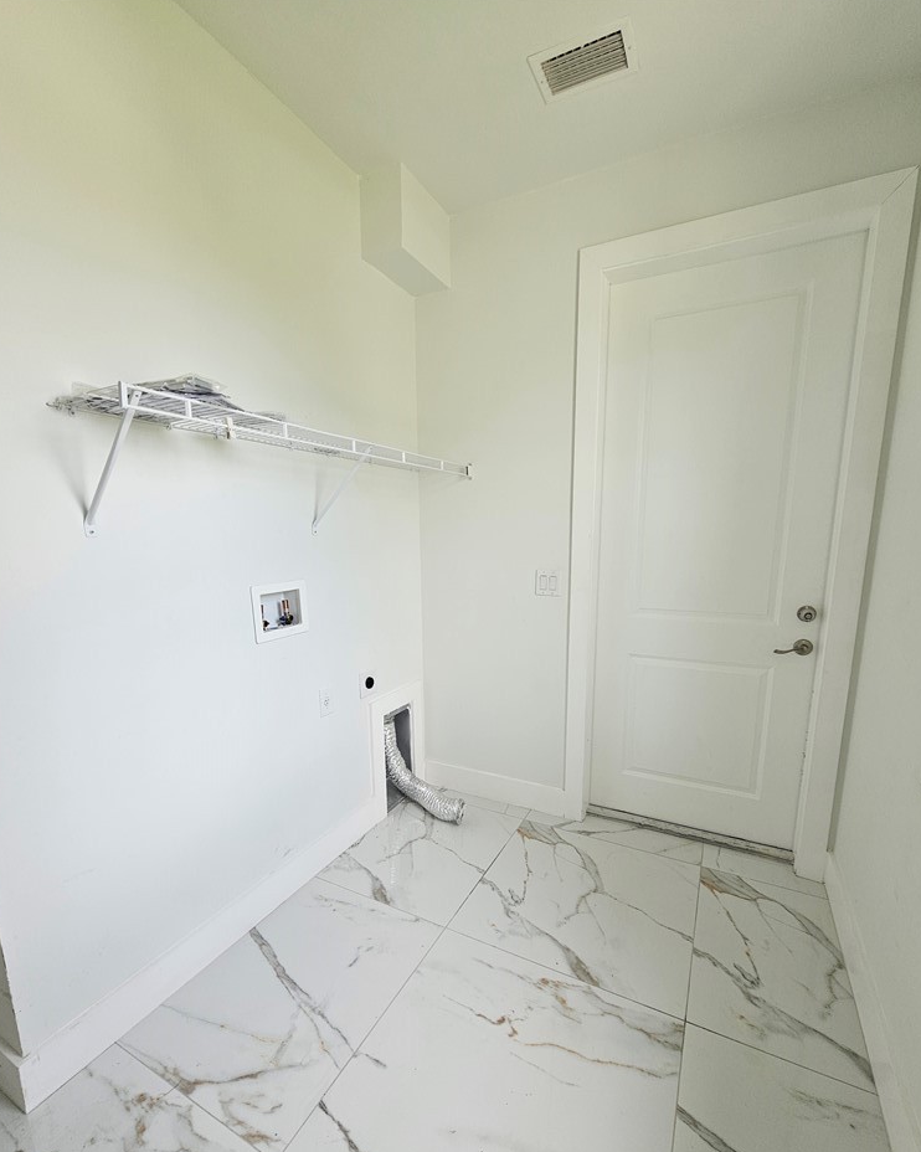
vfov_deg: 100.4
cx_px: 458
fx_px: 477
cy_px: 629
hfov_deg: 88.0
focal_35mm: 14
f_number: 2.2
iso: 64
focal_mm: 2.2
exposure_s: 1/120
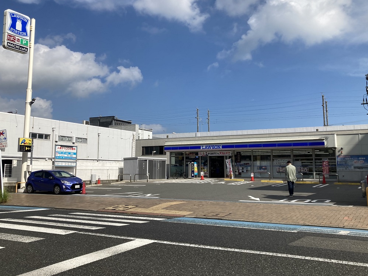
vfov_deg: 41.8
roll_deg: -0.6
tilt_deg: +8.1
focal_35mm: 34
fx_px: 362
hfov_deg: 53.9
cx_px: 182
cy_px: 122
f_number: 1.8
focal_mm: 3.99
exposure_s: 1/3247
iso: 20
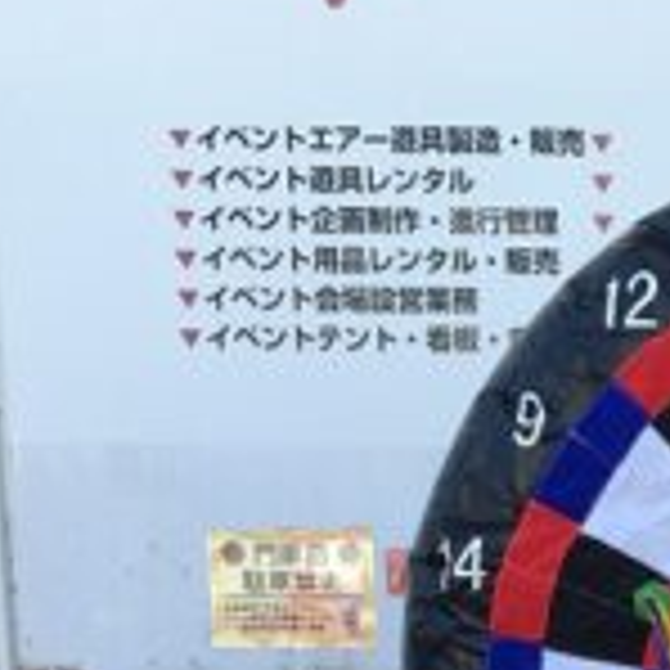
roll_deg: -0.5
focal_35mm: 88
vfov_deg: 18.6
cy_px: 809
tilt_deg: -7.6
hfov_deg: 18.1
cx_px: 931
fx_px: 1927
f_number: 2.2
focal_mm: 4.15
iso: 25
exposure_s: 1/377
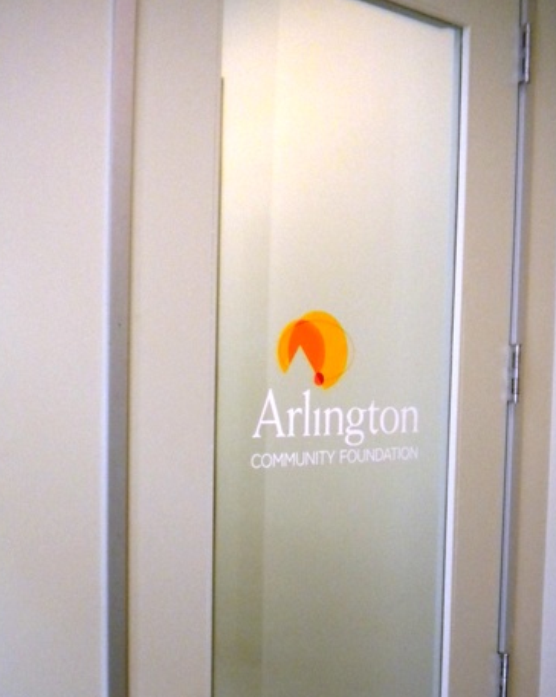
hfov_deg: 31.4
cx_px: 322
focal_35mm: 48
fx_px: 989
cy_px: 463
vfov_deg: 38.4
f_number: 3.1
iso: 400
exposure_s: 1/257
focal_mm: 6.3
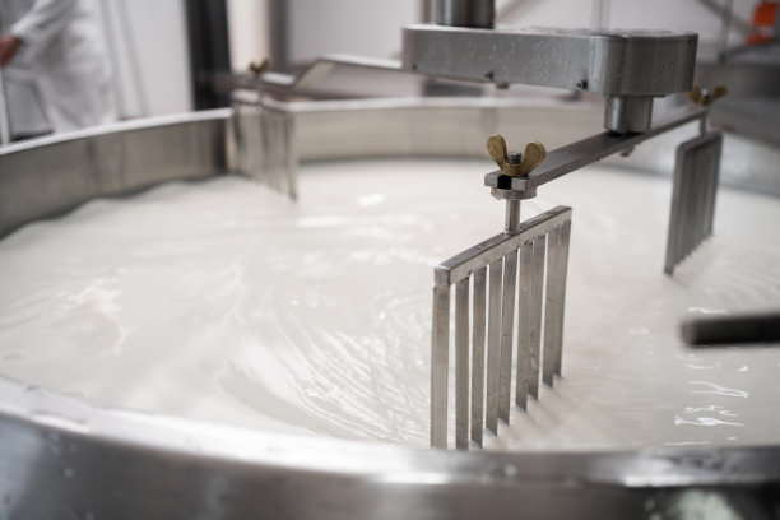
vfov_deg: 37.9
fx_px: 758
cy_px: 260
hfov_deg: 54.4
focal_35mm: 35
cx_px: 390
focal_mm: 35
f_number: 2.5
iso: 320
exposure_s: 1/125
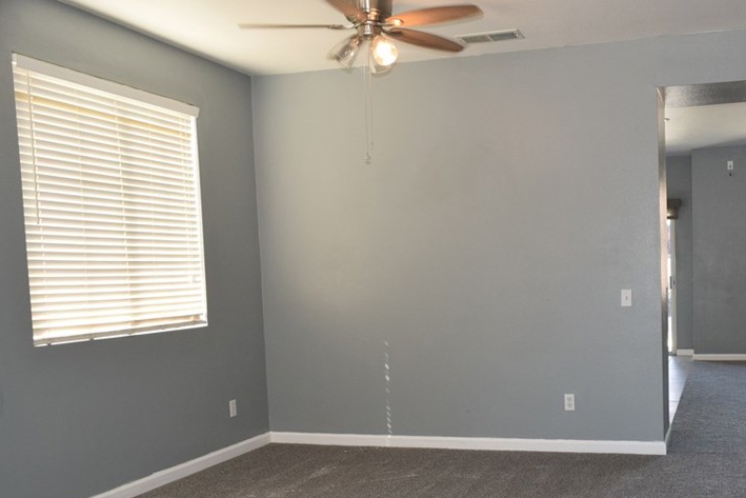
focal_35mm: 39
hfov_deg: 48.6
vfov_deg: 33.8
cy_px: 342
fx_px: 808
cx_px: 503
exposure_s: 1/125
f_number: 5.6
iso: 800
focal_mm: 18
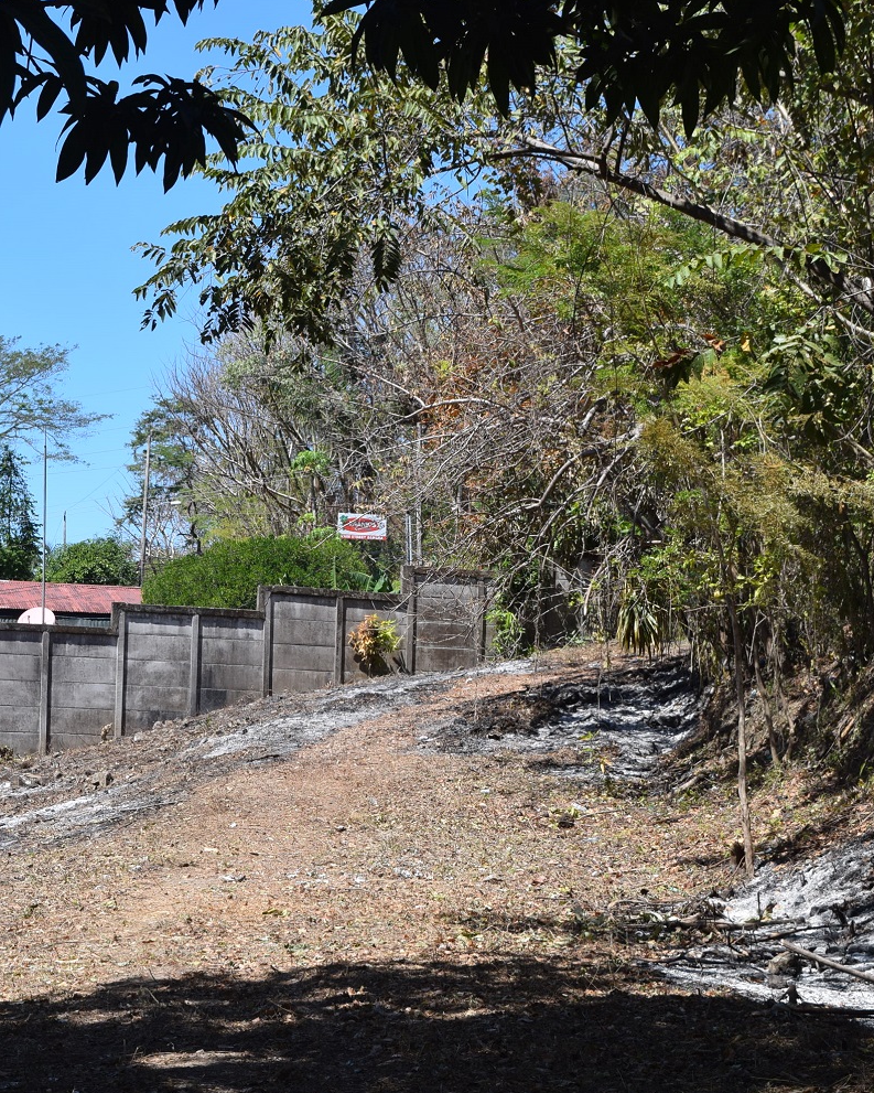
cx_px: 258
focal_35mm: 81
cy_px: 549
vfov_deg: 23.6
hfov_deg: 18.9
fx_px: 2619
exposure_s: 1/320
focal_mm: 38
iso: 200
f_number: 9
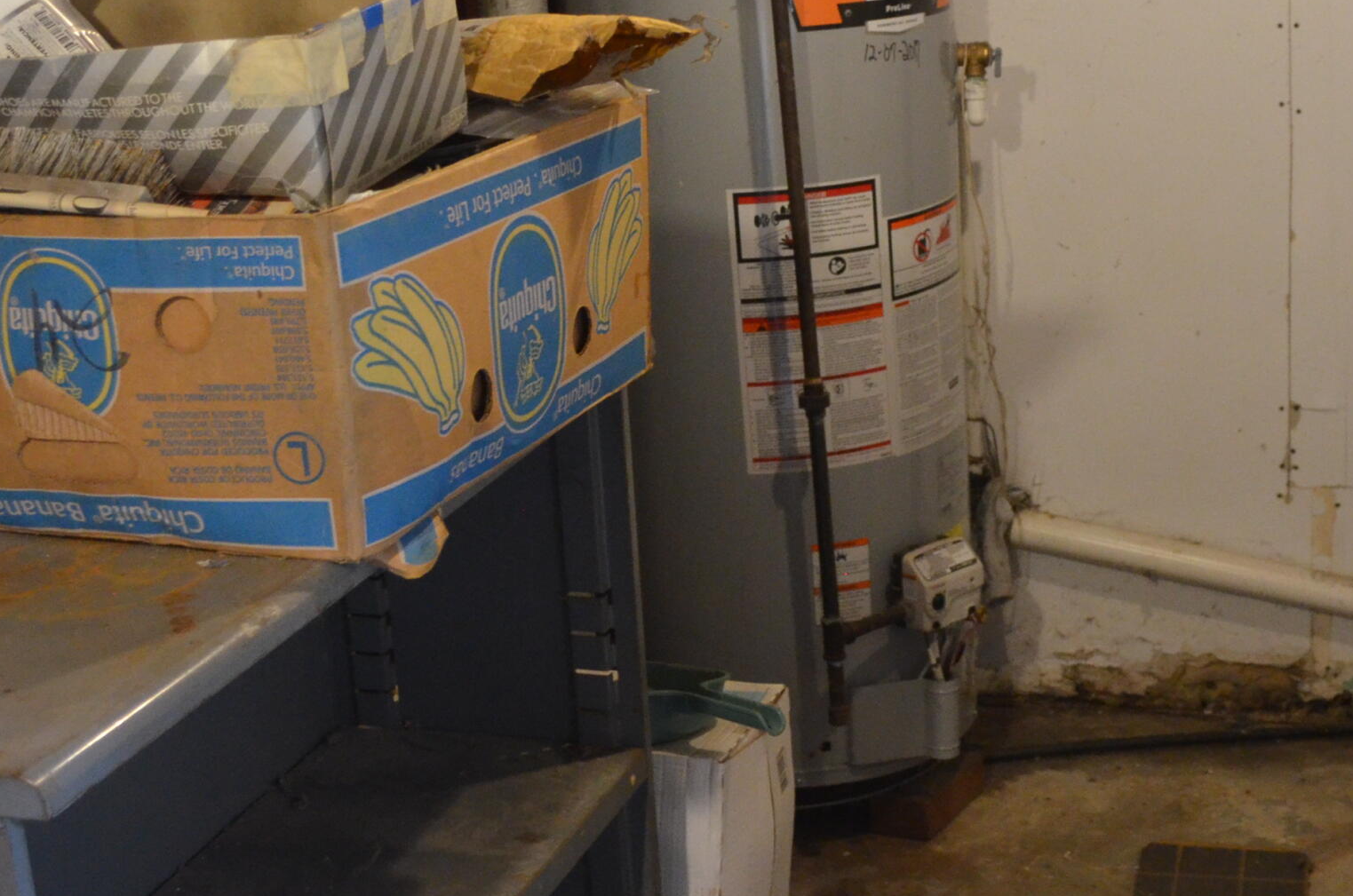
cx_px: 935
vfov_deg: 20.8
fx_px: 2438
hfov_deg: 30.7
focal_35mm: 65
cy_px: 325
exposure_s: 1/30
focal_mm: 22
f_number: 4
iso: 2200
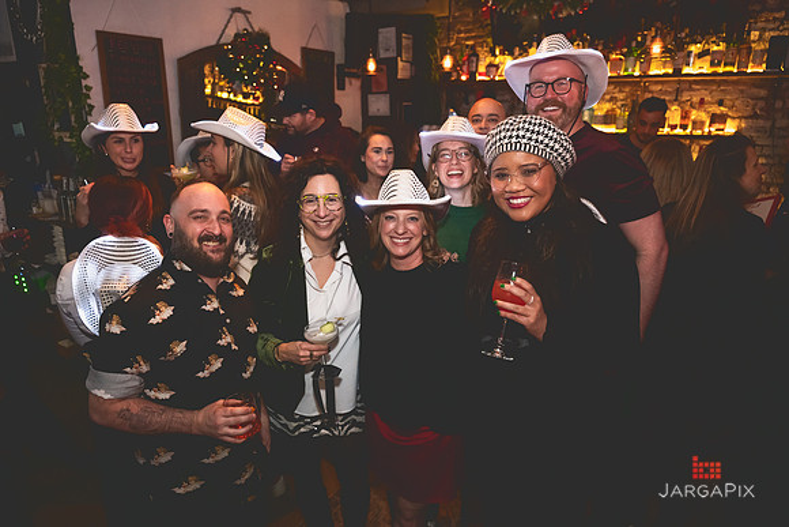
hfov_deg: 72.9
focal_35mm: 24
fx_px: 534
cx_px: 394
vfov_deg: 52.5
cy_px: 264
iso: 3200
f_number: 3.2
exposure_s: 1/125
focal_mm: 24
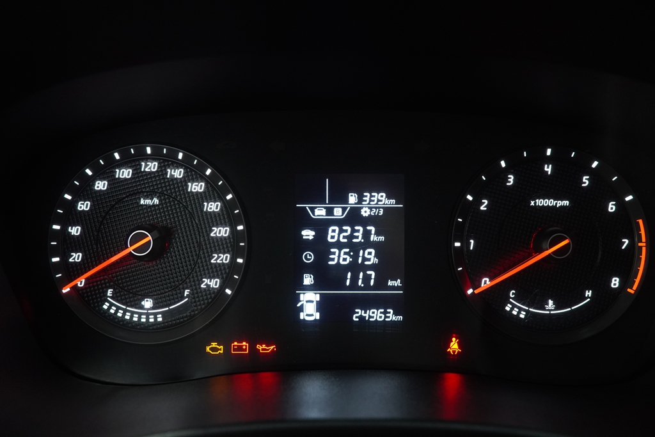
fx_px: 573
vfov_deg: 41.7
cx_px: 328
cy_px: 218
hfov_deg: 59.5
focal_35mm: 32
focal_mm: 21
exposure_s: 1/60
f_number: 4
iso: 1600
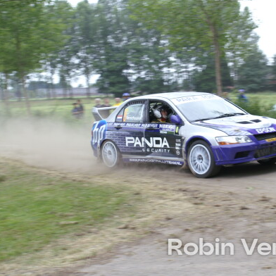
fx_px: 704
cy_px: 136
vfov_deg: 22.2
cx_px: 176
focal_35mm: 78
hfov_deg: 22.1
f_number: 5.6
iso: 125
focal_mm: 40
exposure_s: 1/80
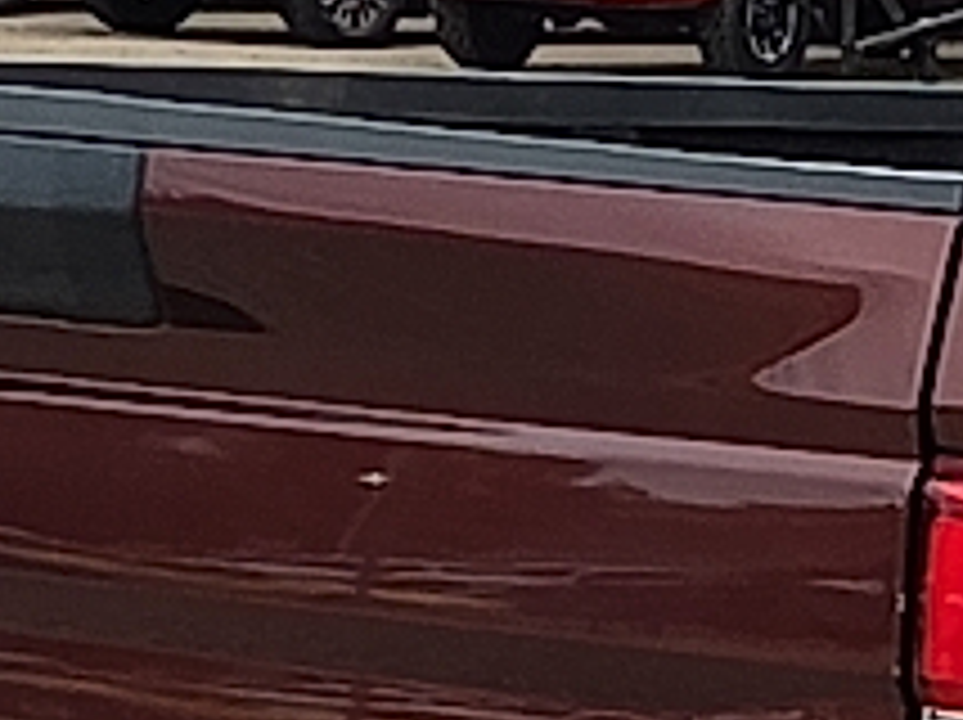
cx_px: 1886
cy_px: 824
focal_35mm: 277
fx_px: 7697
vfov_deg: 5.3
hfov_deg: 6.9
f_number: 1.8
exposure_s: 1/2500
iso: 76
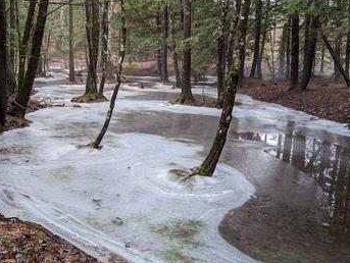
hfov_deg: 52.0
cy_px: 99
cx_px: 129
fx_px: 354
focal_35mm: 35
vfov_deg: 40.5
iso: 123
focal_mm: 6.81
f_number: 1.85
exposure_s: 1/123
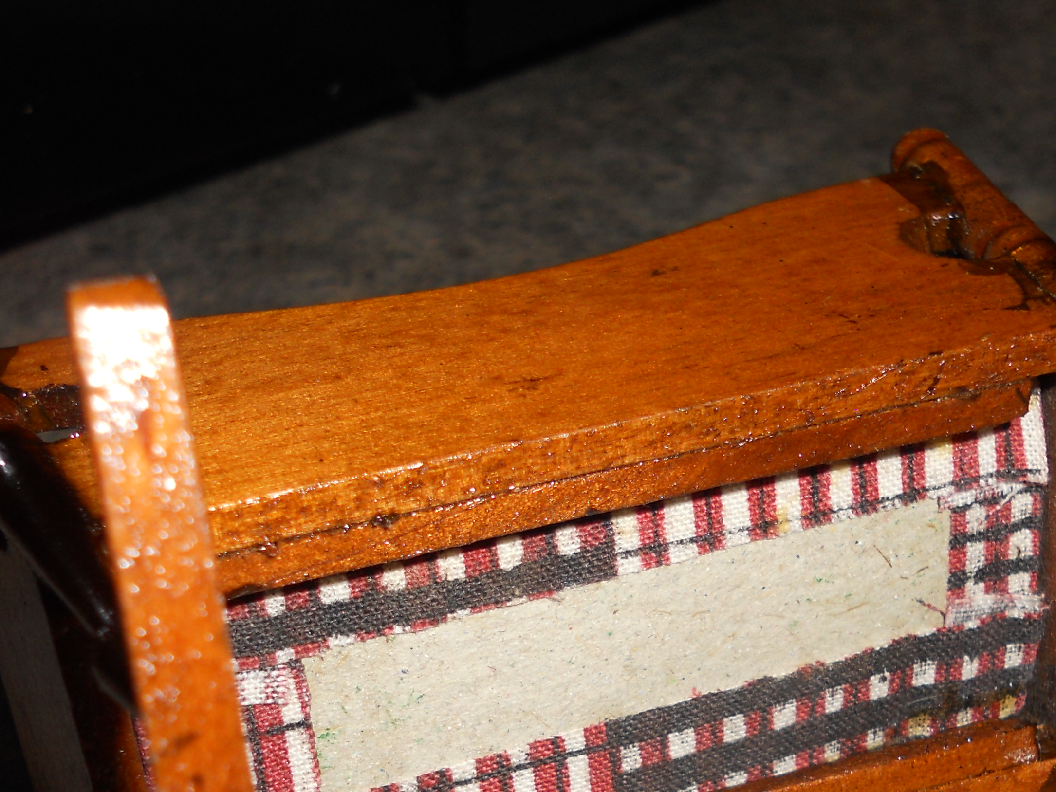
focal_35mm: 59
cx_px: 595
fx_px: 1800
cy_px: 692
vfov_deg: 24.2
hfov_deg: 32.7
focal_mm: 5.8
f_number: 8.8
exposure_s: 1/25
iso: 80
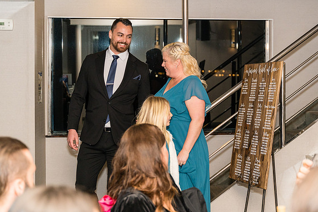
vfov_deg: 20.5
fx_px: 583
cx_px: 193
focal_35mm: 66
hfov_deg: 30.4
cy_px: 73
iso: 1000
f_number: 2.8
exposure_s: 1/250
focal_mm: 45
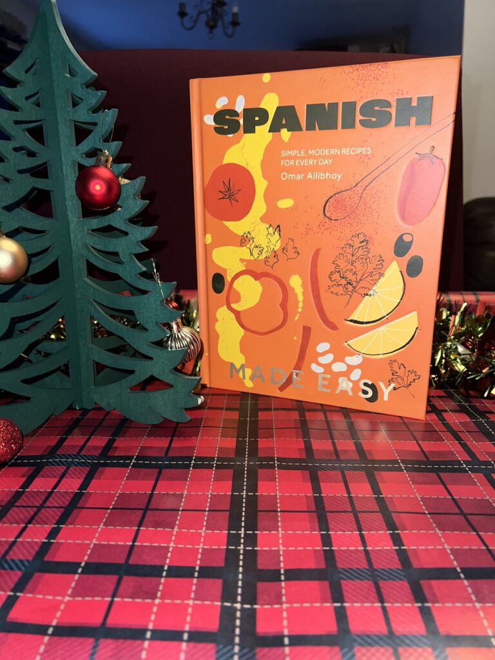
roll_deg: +1.6
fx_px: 496
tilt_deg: -12.7
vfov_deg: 67.3
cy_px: 330
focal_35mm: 26
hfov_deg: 53.1
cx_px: 248
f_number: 1.5
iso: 40
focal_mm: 5.7
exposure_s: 1/25
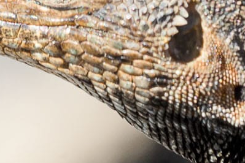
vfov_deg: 0.4
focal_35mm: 3093
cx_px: 389
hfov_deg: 0.7
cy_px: 130
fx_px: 21048
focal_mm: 400
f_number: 11
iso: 400
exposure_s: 1/200
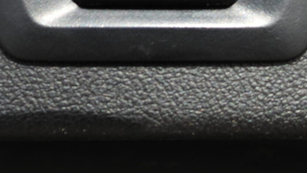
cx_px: 130
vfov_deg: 15.1
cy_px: 3
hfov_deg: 26.8
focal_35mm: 79
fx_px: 643
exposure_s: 1/640
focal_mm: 5.8
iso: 100
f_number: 3.2
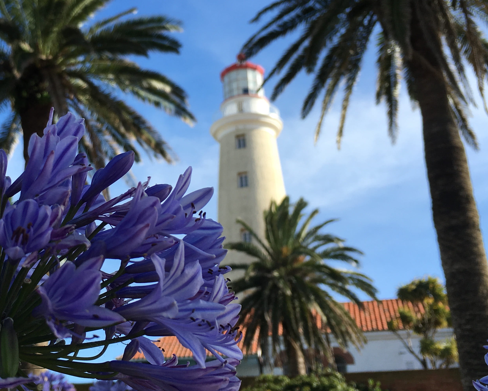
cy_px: 161
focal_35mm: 46
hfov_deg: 39.6
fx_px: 664
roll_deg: +0.6
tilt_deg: +24.0
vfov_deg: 32.7
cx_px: 141
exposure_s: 1/1040
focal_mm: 4.15
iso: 25
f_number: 2.2
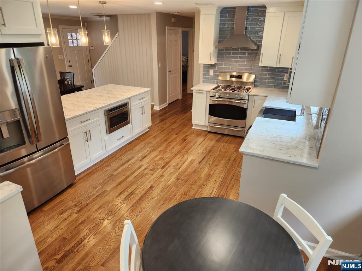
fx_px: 241
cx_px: 181
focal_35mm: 23
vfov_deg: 58.9
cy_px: 136
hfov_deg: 73.9
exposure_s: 1/120
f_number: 1.8
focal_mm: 5.4
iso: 160
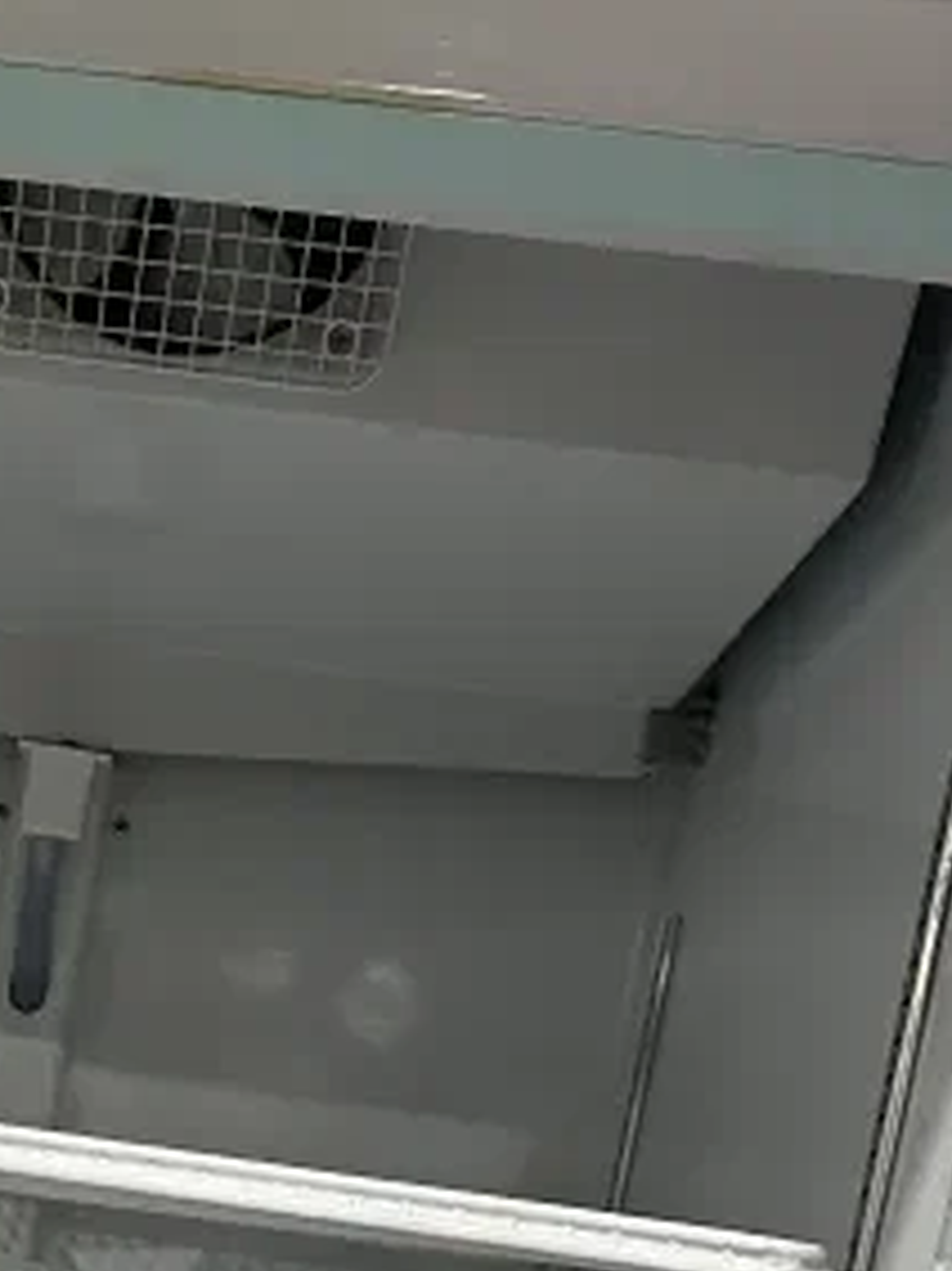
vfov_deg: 24.8
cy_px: 1606
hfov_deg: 19.9
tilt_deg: -7.7
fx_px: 2532
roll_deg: -9.2
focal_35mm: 69
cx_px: -207
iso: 250
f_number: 1.78
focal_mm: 6.86
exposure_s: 1/85
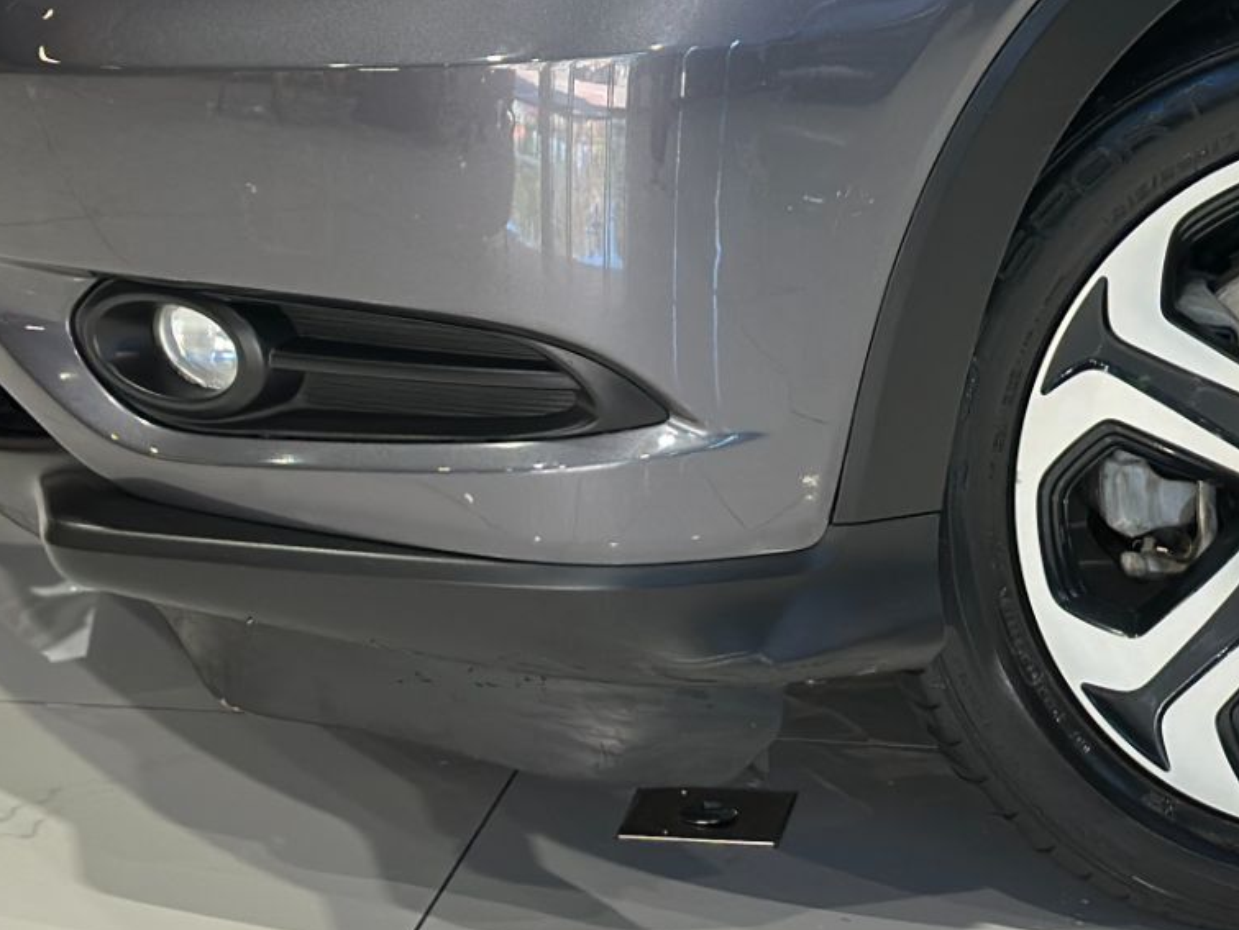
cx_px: 1032
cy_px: -7
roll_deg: -1.9
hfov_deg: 16.0
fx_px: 4369
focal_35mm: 122
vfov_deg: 12.0
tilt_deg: -9.9
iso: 160
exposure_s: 1/60
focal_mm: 6.86
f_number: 1.78
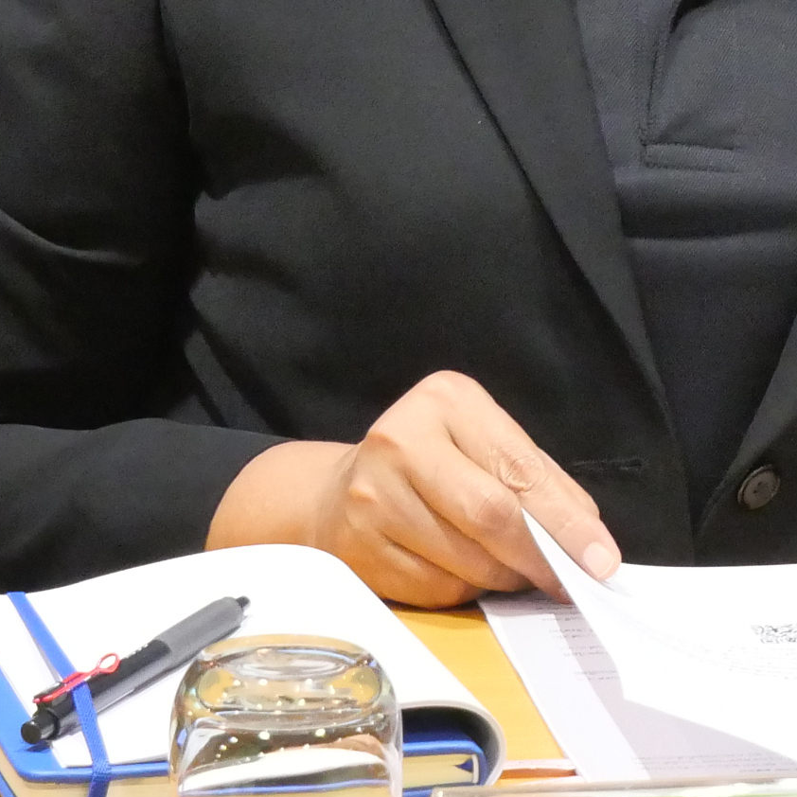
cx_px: 569
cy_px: -197
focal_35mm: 326
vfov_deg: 5.3
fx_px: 8492
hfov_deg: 5.4
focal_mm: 42
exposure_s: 1/80
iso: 3200
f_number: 5.5
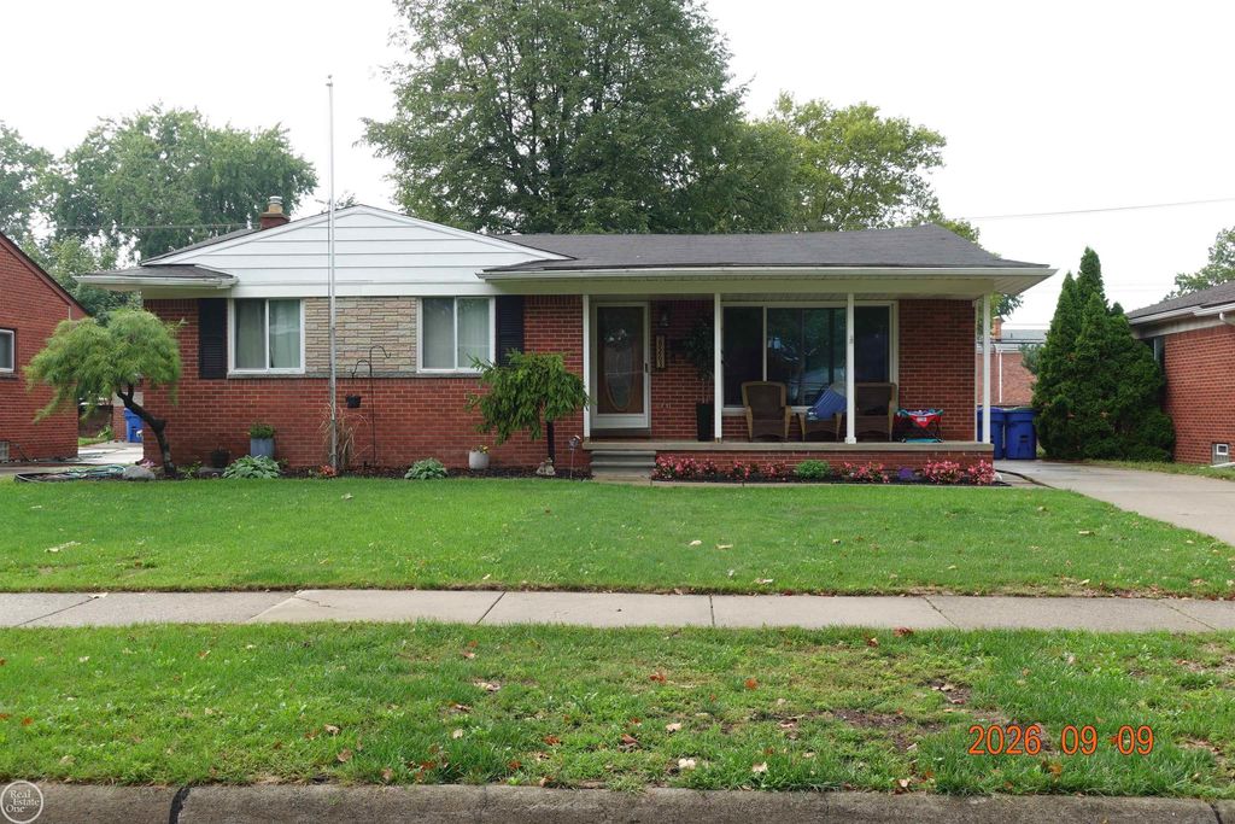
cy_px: 412
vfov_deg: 36.0
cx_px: 618
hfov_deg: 51.9
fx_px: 1269
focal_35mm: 37
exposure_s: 1/125
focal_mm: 14.12
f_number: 5.6
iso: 125
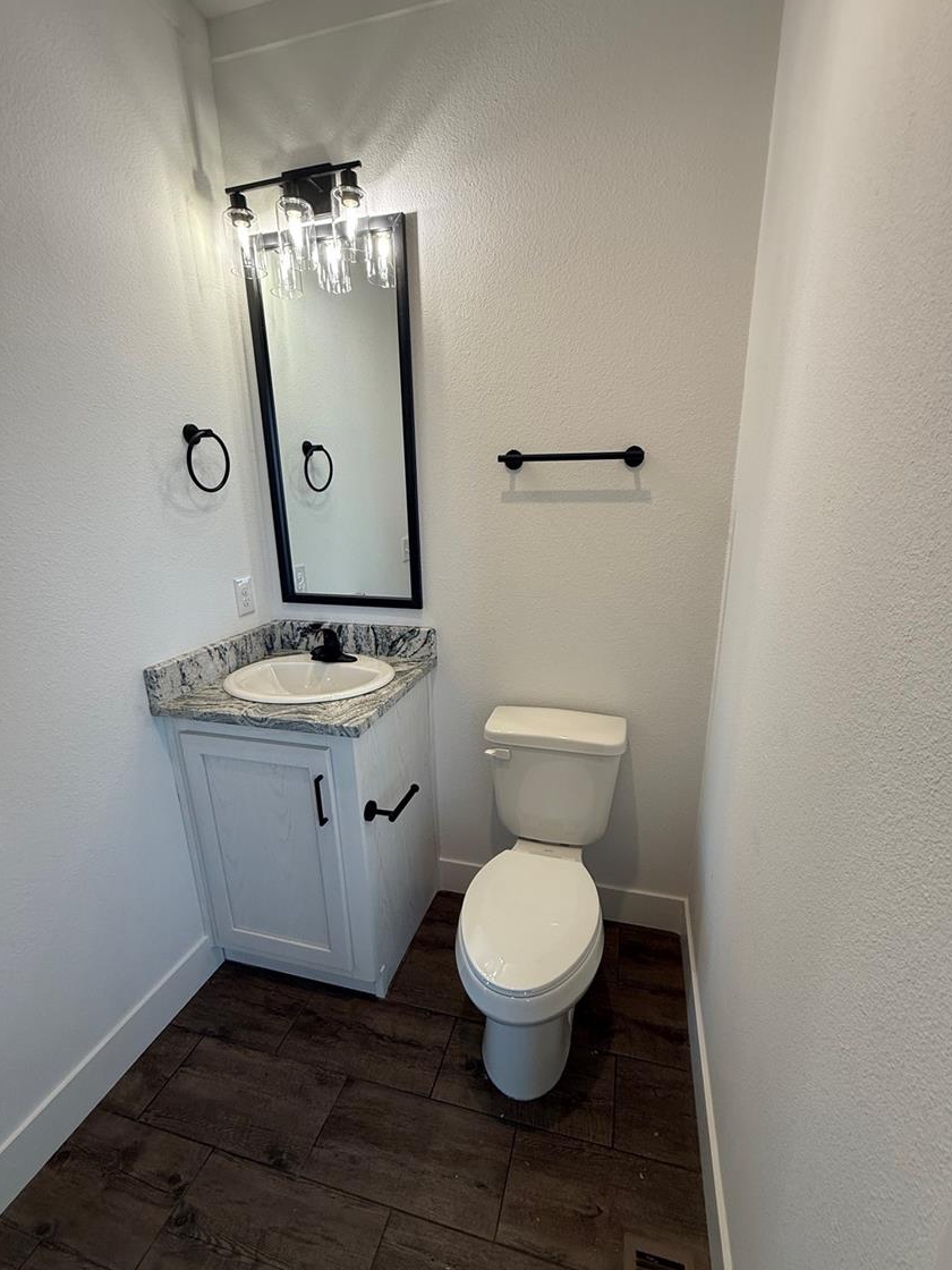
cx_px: 490
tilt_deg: -16.0
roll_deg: +0.2
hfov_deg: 81.7
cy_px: 653
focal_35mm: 15
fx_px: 550
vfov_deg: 98.1
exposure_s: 1/120
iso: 160
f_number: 2.2
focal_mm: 2.22
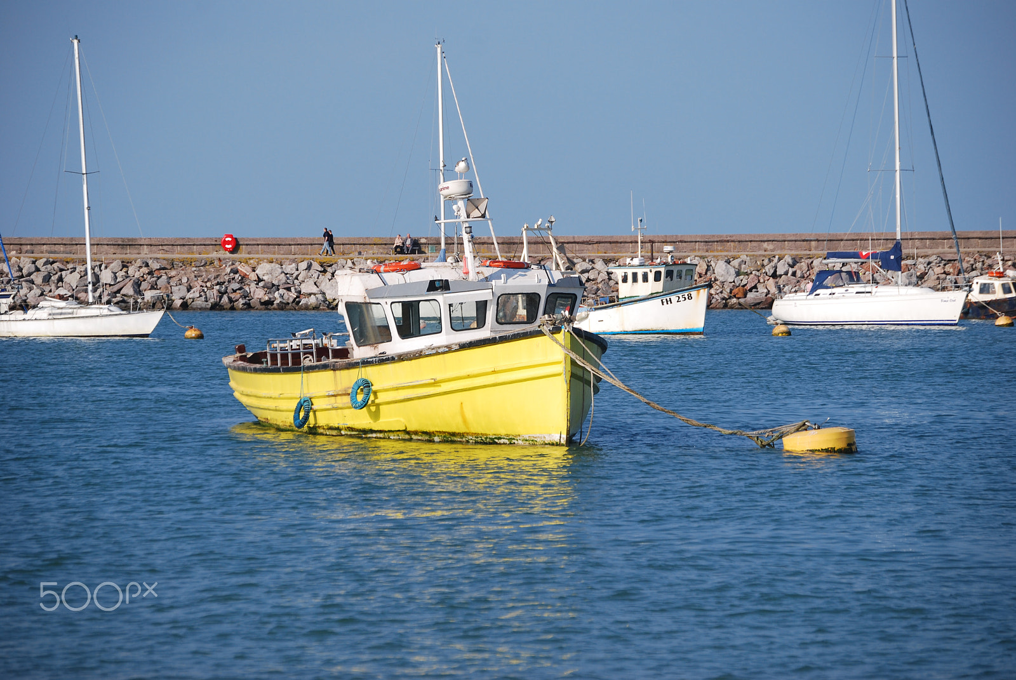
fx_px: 4747
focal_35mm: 168
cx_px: 508
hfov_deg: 12.2
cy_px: 340
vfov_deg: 8.2
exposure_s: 1/500
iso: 100
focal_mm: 112
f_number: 5.6
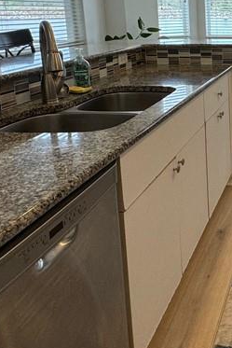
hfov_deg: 27.5
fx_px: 386
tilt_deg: -10.0
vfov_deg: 46.3
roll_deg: +0.4
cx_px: 307
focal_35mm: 40
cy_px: 78
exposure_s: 1/120
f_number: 2.2
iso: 100
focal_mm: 2.22
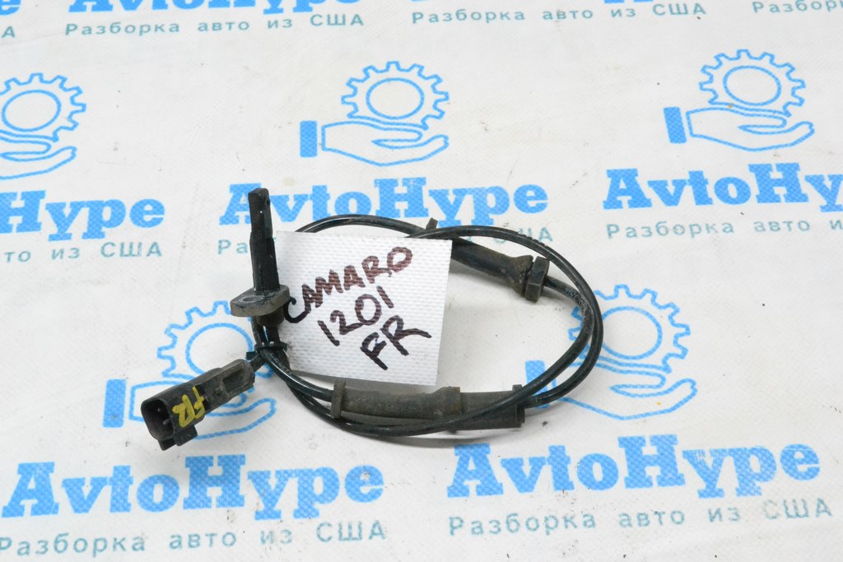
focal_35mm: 63
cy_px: 281
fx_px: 1475
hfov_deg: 31.9
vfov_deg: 21.6
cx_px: 422
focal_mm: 42
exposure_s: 1/125
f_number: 13
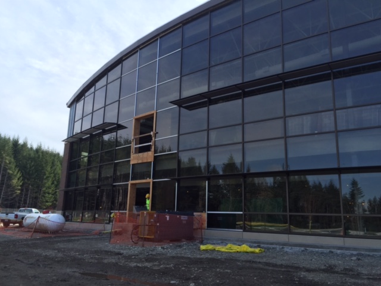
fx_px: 319
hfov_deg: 61.7
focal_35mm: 29
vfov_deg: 48.2
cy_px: 143
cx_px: 190
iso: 32
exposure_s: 1/1014
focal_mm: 4.15
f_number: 2.2
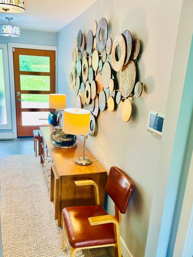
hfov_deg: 46.7
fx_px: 223
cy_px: 137
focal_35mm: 30
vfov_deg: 59.9
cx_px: 88
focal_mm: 4.2
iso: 80
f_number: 1.6
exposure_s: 1/120
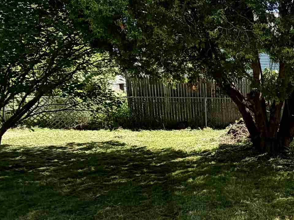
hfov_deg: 33.9
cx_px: 354
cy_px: 142
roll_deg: +1.1
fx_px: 382
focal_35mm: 45
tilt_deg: -8.2
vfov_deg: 32.0
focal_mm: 2.22
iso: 40
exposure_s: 1/717
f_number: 2.2
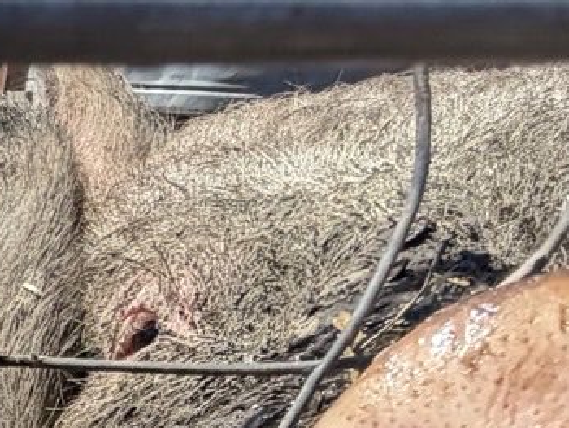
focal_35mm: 64
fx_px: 1053
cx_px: -413
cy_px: 706
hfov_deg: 21.6
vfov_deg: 19.0
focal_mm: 2.22
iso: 40
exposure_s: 1/502
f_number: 2.2
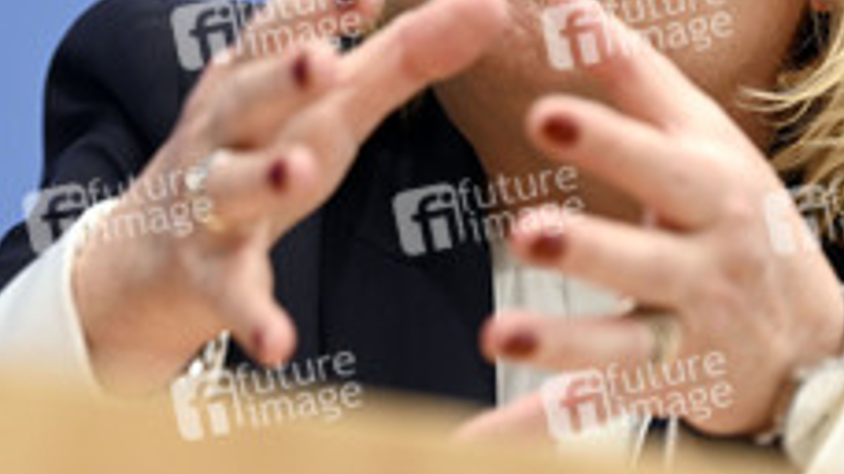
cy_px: -67
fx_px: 7628
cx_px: 539
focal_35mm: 341
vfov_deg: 3.6
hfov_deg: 6.3
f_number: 4.5
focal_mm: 165
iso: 2000
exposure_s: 1/400
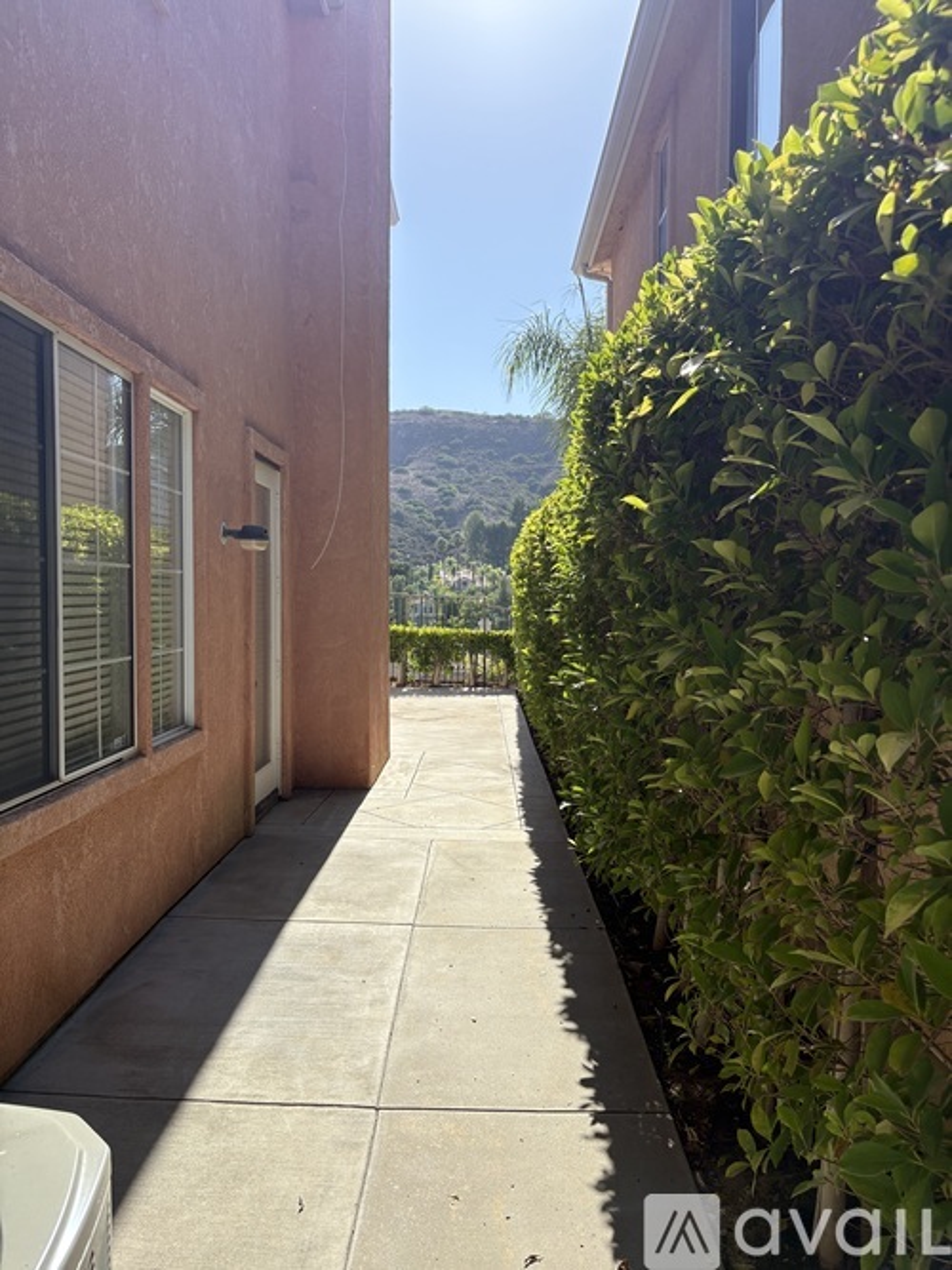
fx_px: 954
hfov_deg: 53.0
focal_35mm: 26
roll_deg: -0.6
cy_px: 635
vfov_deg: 67.3
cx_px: 476
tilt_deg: -2.0
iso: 50
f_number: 1.6
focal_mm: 5.96
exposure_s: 1/3279
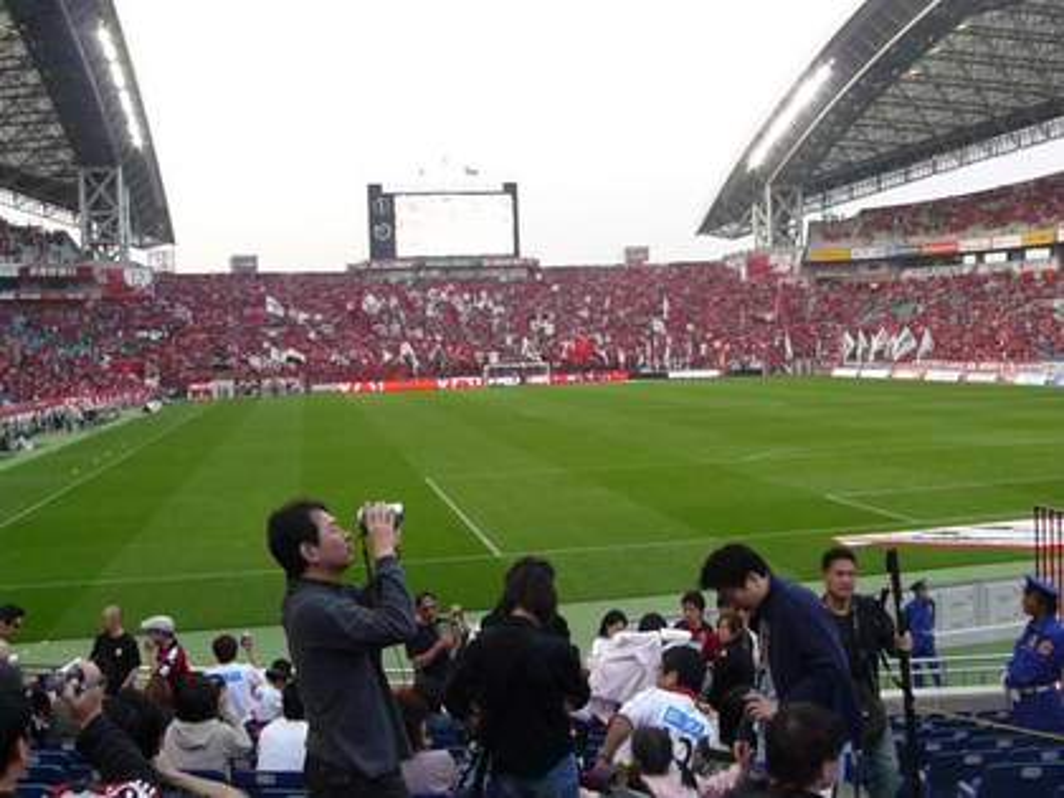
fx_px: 1107
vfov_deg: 39.7
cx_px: 532
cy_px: 399
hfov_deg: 51.4
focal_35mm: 36
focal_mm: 6
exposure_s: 1/60
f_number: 5.6
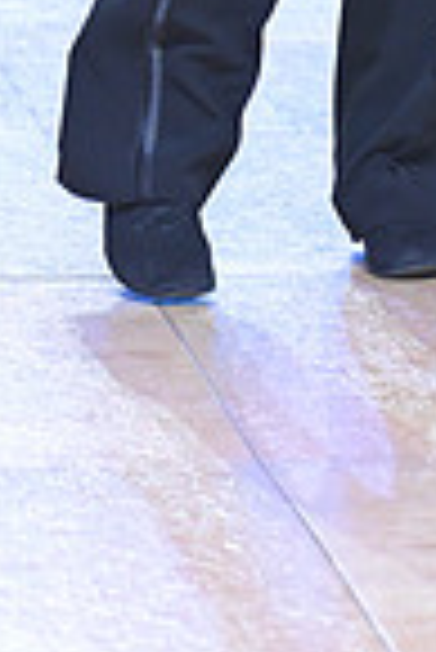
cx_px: 789
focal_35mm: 408
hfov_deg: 3.4
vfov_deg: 5.0
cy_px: -414
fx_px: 7394
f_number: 4
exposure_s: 1/250
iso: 1600
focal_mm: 102
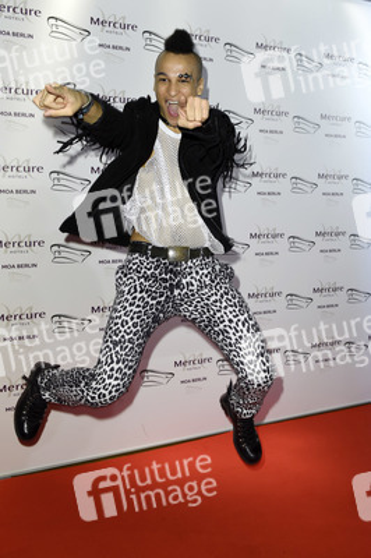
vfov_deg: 58.8
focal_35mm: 32
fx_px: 495
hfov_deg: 41.0
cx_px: 186
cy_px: 279
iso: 640
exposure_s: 1/160
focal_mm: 32
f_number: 5.6
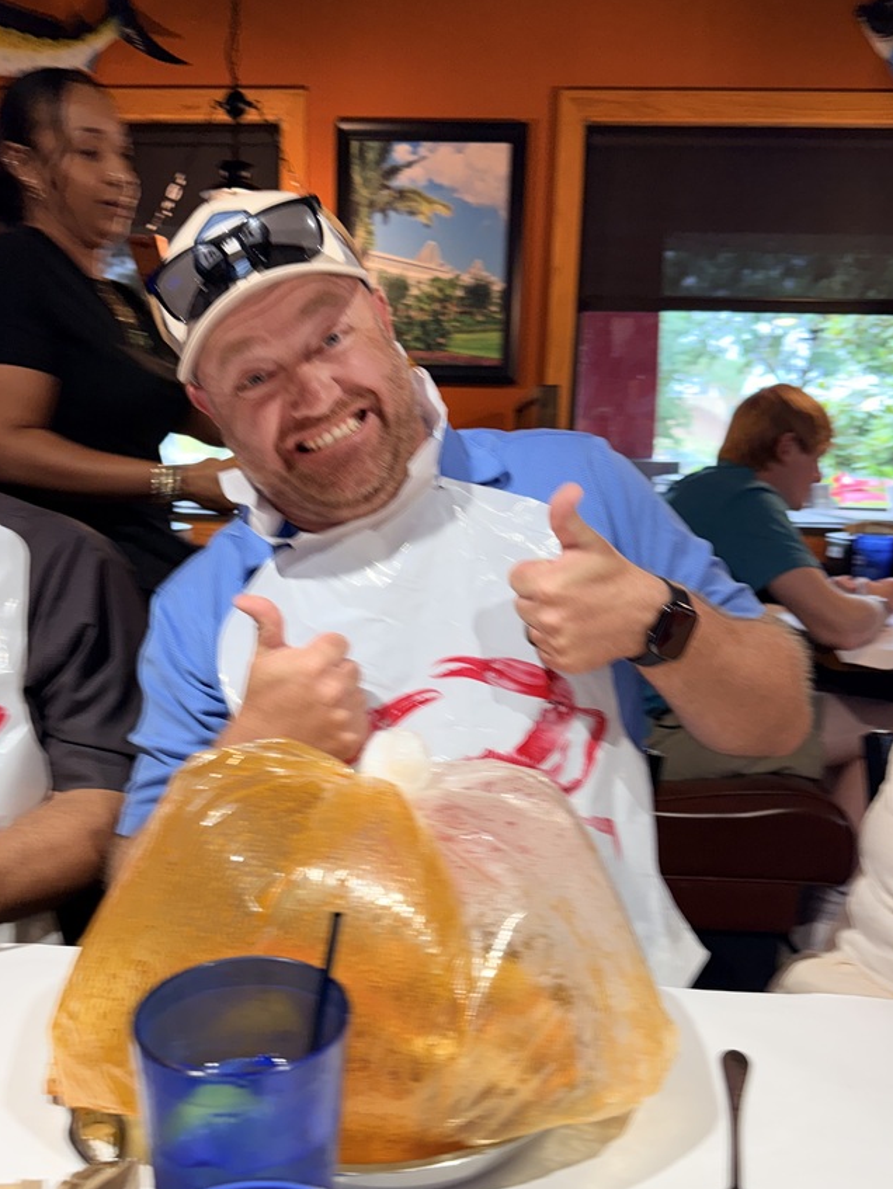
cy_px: 665
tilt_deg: -4.3
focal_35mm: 29
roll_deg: -2.4
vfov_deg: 61.5
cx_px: 434
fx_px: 997
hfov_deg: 48.3
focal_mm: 6.76
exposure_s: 1/60
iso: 125
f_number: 1.78
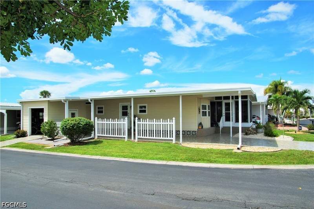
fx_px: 209
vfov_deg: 53.2
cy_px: 104
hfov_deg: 73.7
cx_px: 157
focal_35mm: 24
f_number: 10
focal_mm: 16
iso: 100
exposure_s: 1/200
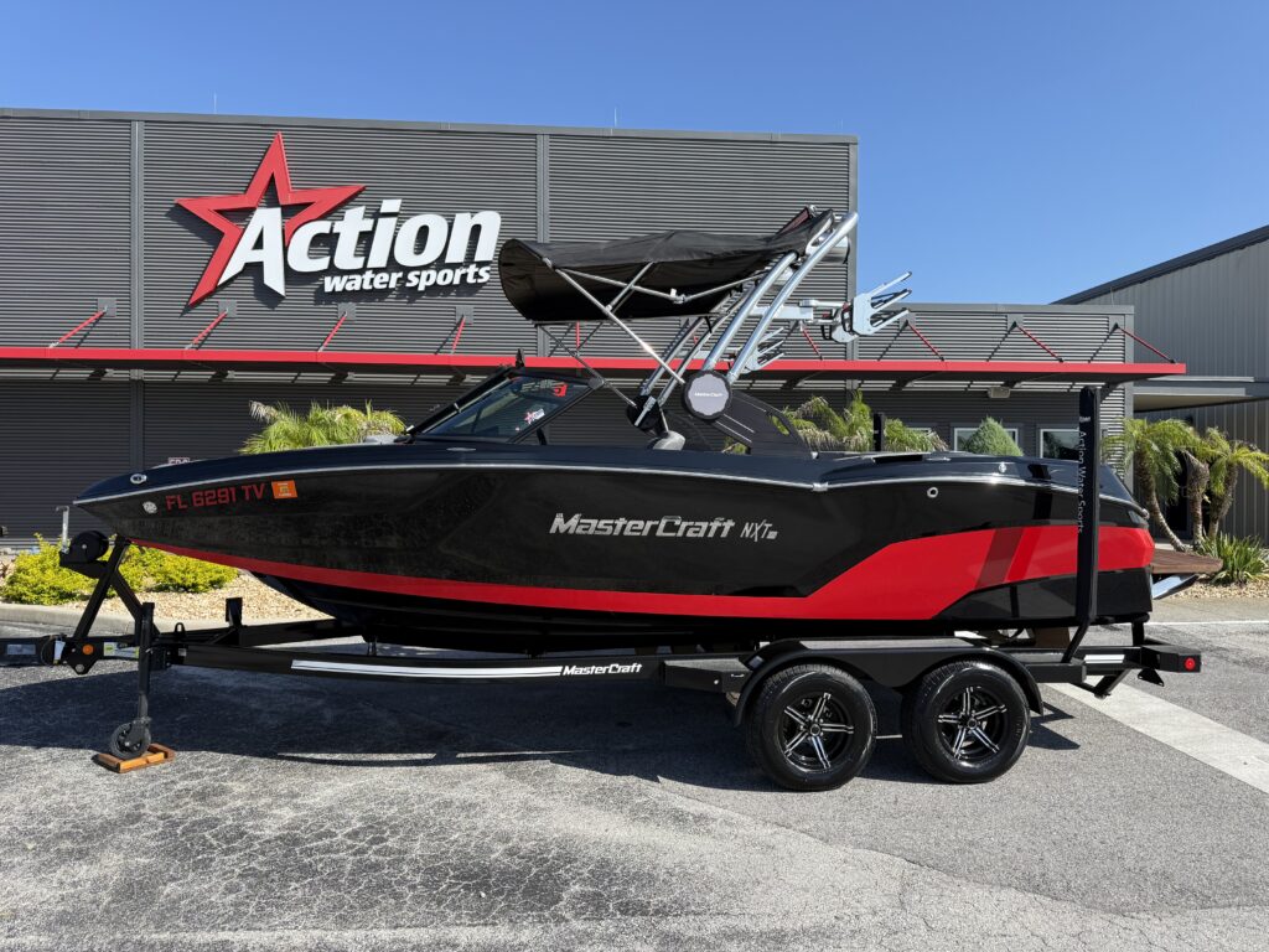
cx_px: 634
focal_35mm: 24
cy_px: 476
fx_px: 880
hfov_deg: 71.6
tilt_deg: +0.7
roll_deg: -0.1
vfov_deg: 56.8
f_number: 1.78
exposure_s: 1/2525
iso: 80
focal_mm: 6.76
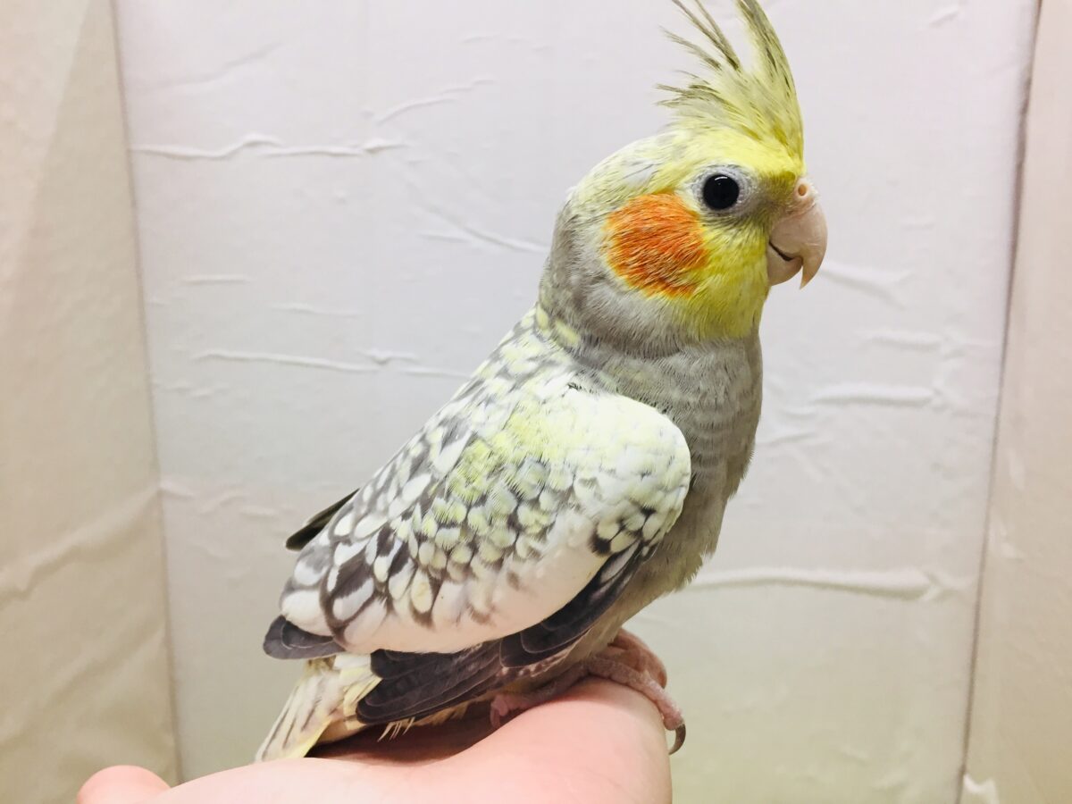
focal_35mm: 29
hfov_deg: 61.7
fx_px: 898
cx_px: 536
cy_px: 402
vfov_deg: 48.2
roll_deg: +0.3
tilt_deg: -7.8
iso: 40
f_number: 2.2
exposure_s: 1/30
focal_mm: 4.15
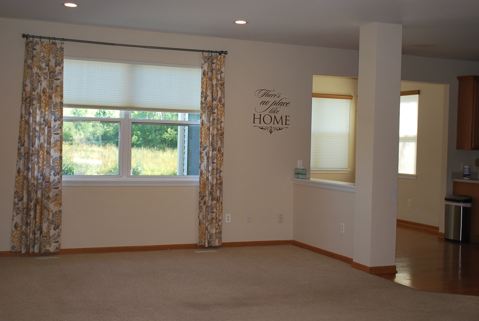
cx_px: 240
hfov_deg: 41.1
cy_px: 160
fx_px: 639
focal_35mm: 48
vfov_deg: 28.2
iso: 200
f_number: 5
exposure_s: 1/60
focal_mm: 32
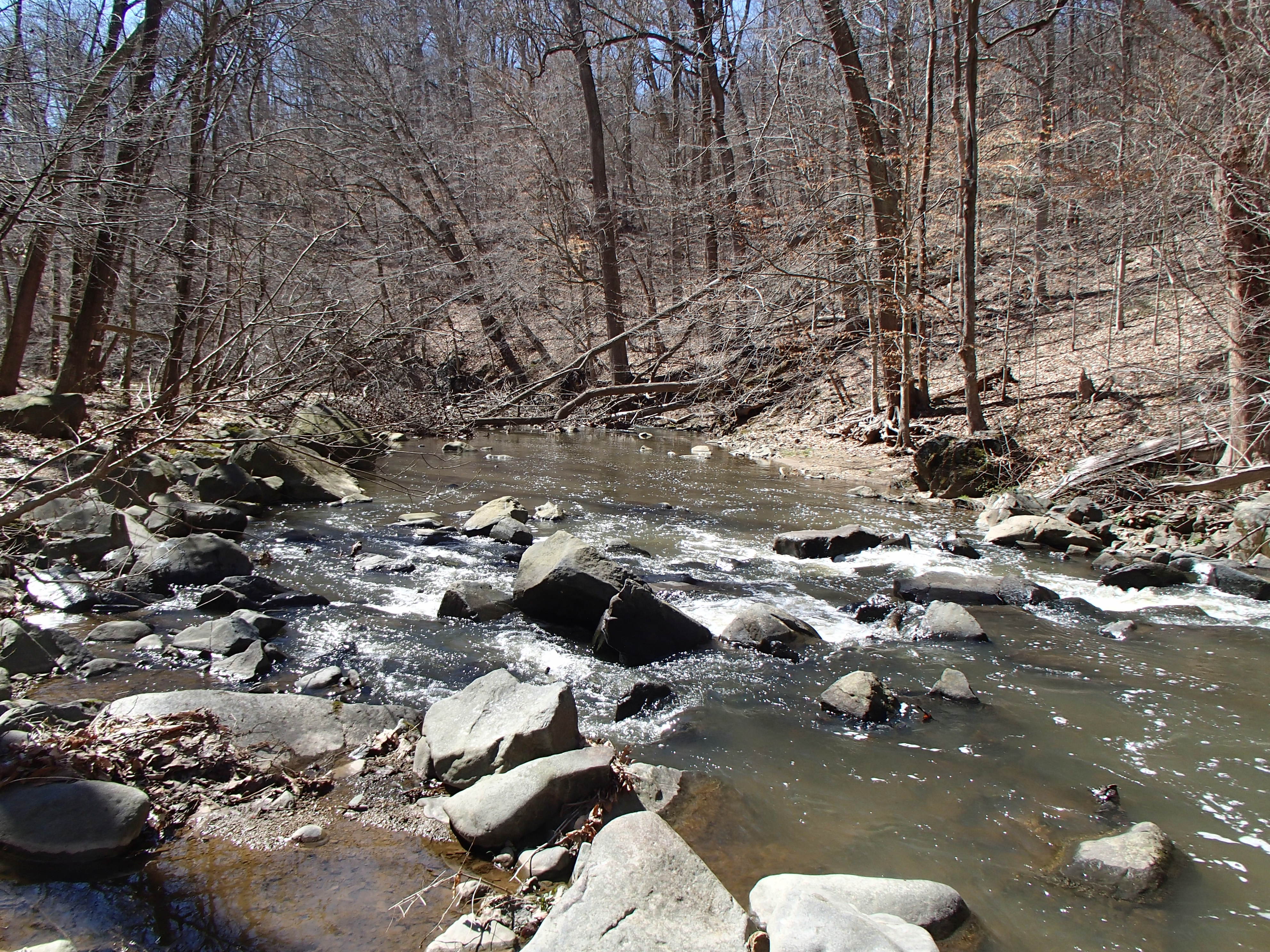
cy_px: 476
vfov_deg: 49.7
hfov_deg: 63.4
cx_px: 635
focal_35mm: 28
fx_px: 1027
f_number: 3.9
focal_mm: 5
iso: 100
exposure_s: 1/400
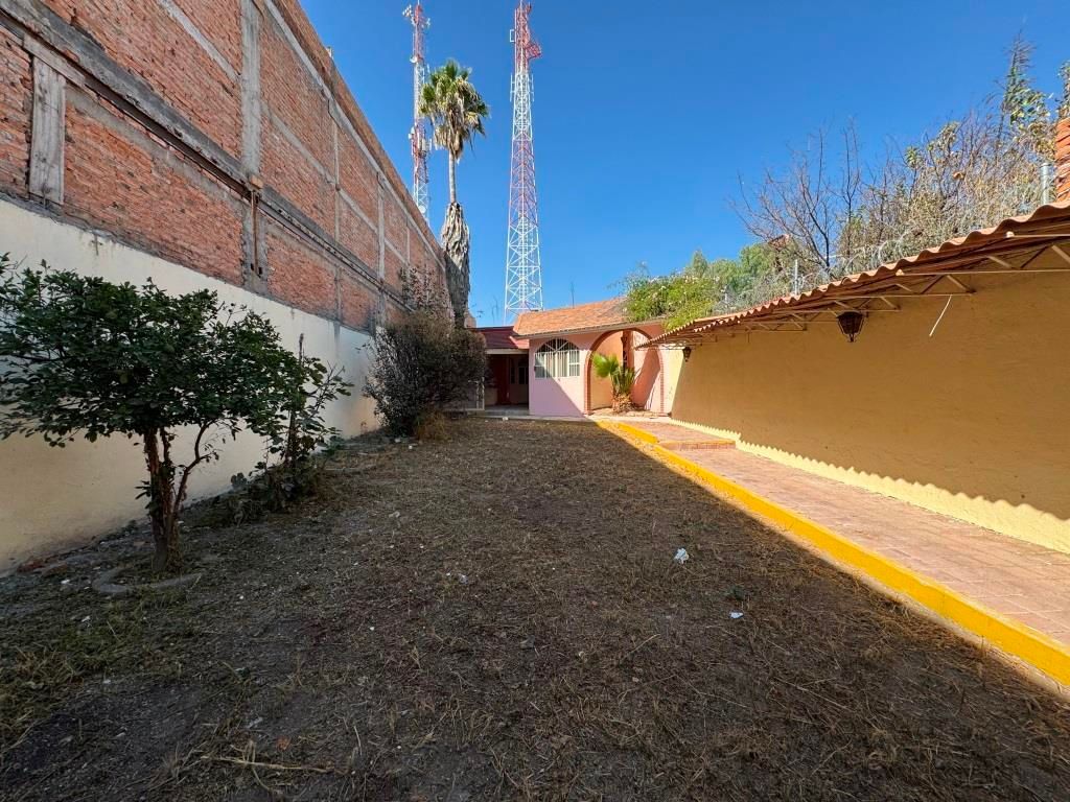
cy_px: 401
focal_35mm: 14
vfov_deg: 85.7
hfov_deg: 102.1
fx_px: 433
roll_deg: +1.7
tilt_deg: -0.1
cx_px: 535
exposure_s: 1/968
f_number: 2.2
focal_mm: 2.22
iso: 50
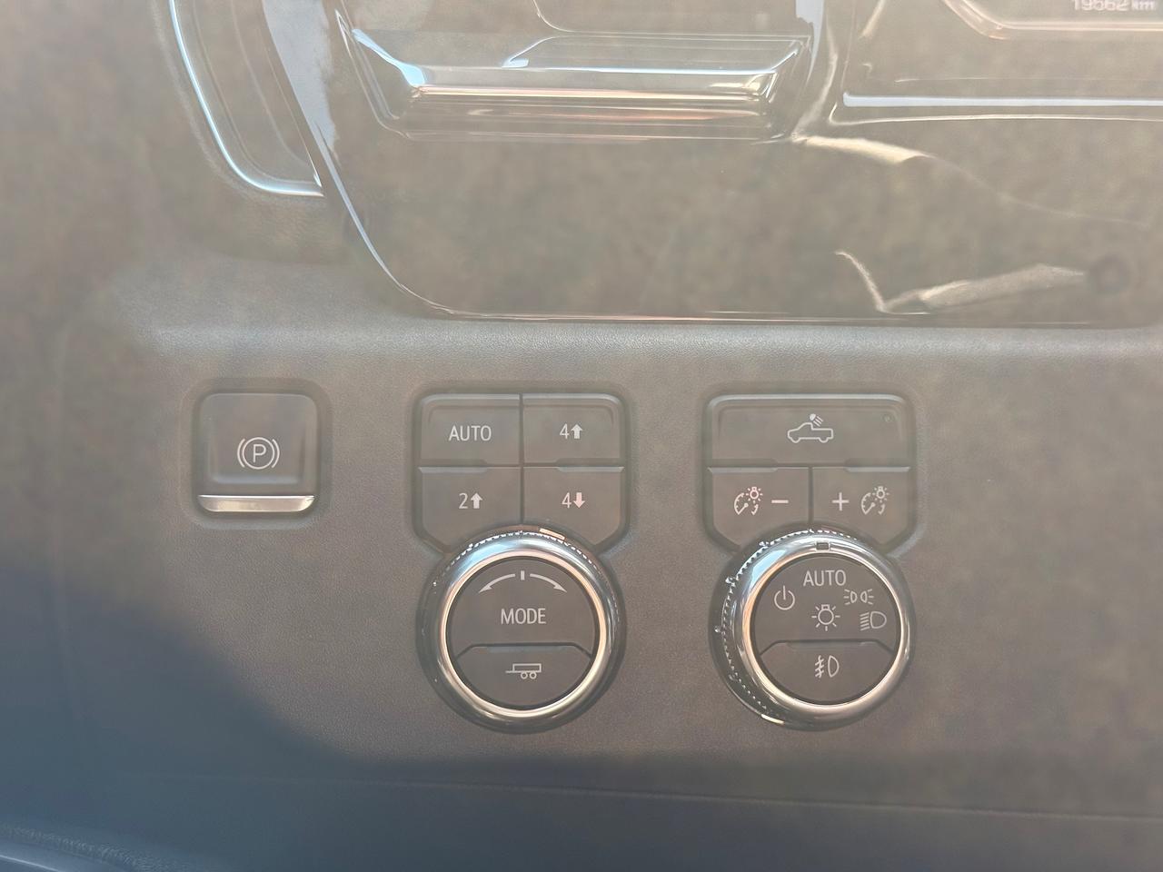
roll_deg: -1.7
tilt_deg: -5.5
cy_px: 436
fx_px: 1613
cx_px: 582
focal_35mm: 48
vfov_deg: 30.3
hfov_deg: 39.7
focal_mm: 6.76
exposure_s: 1/198
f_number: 1.78
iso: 64
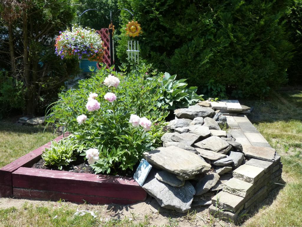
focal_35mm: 36
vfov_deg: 39.7
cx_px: 151
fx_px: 314
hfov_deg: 51.4
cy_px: 114
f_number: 4
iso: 160
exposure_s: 1/500
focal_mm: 6.4
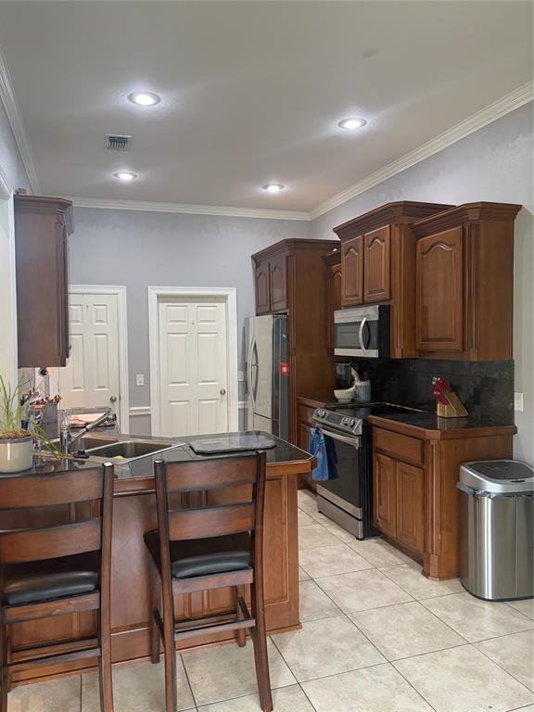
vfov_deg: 67.3
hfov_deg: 53.1
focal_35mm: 26
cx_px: 267
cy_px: 356
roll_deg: +1.0
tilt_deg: -1.4
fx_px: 535
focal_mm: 5.96
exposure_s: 1/60
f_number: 1.6
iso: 250
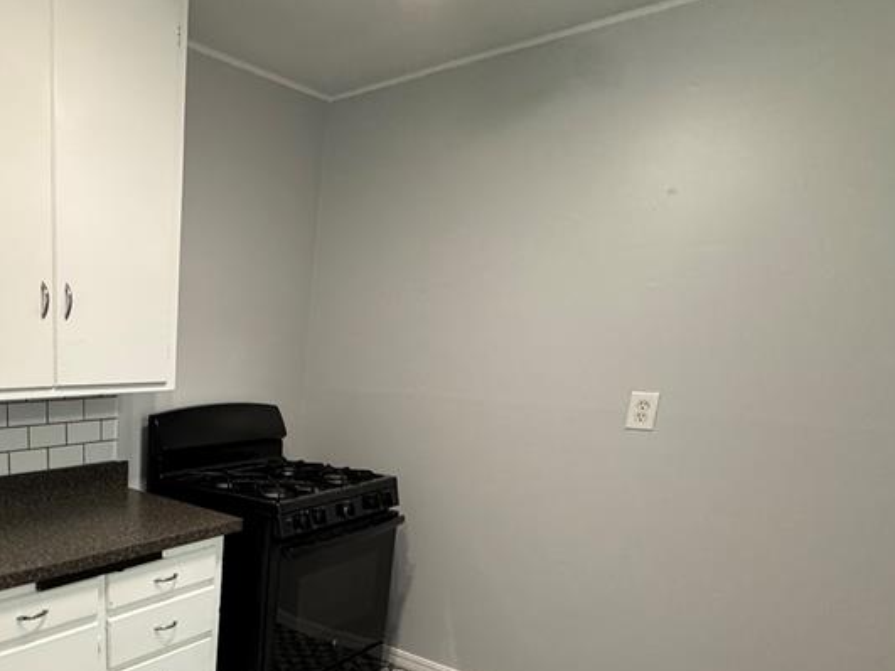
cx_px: 133
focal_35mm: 27
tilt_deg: -16.1
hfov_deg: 58.3
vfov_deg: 48.5
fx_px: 698
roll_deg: -0.4
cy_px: 534
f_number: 2.2
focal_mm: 2.22
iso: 400
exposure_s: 1/60
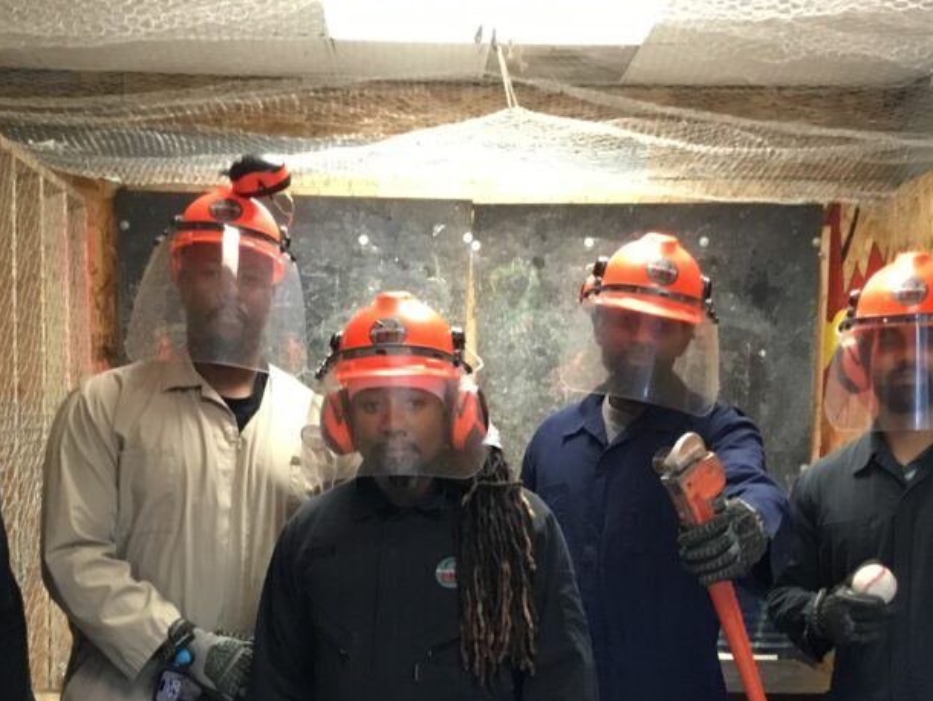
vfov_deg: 27.5
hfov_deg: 36.8
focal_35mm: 52
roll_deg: +0.6
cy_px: 551
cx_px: 460
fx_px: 1402
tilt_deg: -6.4
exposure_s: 1/15
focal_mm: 3.3
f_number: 2.4
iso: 200
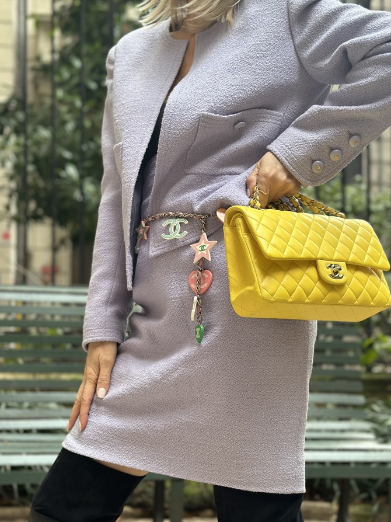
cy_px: 266
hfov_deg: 26.5
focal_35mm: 55
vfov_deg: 34.9
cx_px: 224
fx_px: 829
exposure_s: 1/188
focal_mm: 6.86
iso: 80
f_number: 1.78
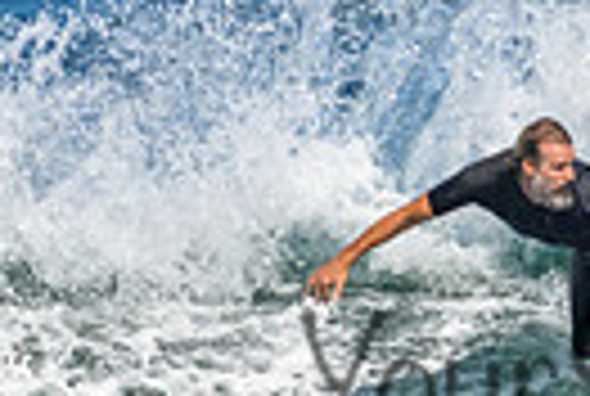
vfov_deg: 0.3
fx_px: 66789
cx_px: 574
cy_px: 213
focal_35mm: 4066
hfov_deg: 0.5
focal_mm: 800
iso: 1000
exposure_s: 1/2000
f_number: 11
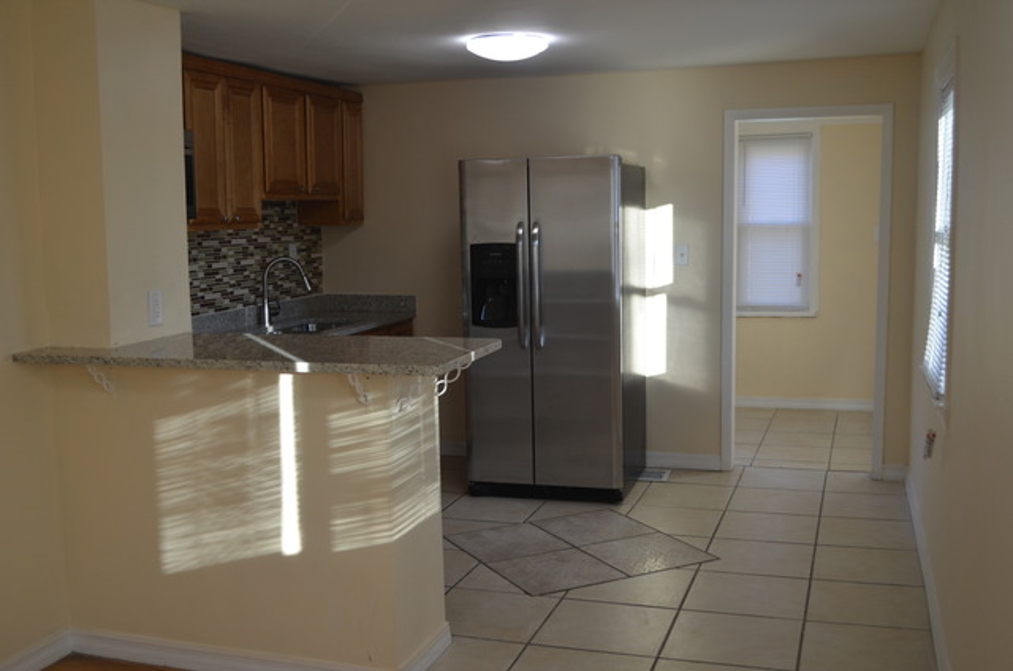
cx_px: 506
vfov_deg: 34.1
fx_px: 1095
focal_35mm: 39
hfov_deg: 49.6
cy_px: 336
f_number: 4.5
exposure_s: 1/100
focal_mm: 26
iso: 400
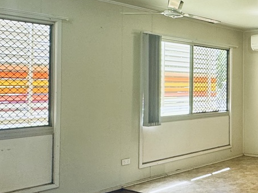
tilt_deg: +1.0
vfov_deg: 31.4
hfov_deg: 33.7
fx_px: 343
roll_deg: +0.3
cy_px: 85
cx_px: 307
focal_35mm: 46
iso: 160
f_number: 2.2
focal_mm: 2.22
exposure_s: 1/99
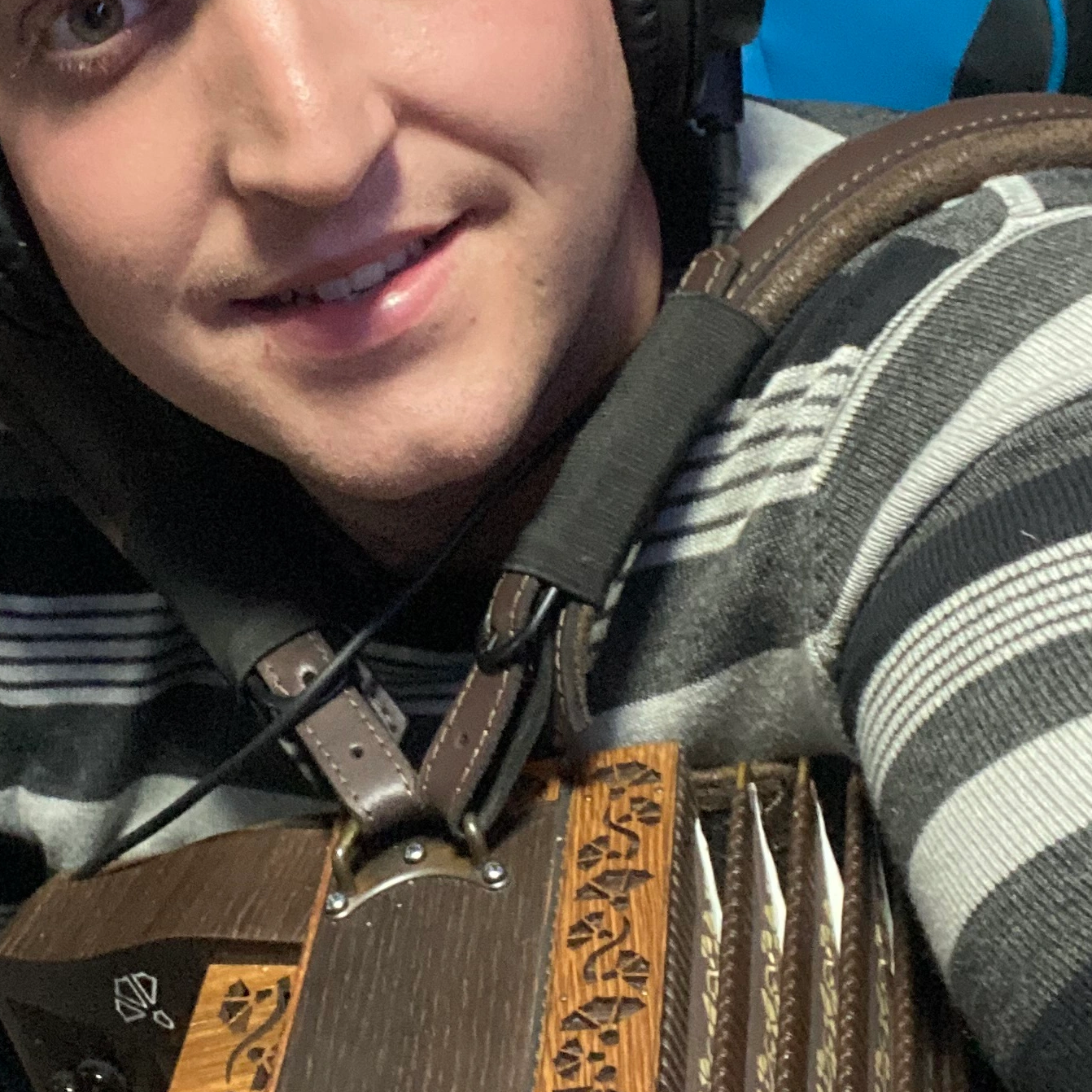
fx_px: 2177
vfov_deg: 28.1
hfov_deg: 27.8
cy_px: 437
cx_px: 302
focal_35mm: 61
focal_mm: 2.71
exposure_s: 1/25
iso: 400
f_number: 2.2
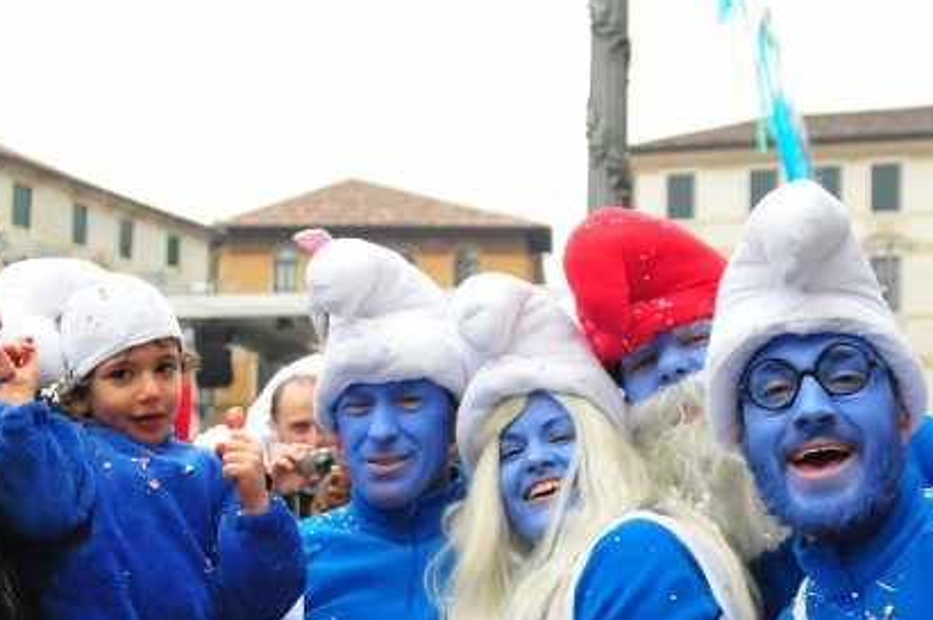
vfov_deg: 23.9
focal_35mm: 56
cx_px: 331
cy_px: 453
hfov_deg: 35.4
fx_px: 1450
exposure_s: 1/500
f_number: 3.2
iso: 1600
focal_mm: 24
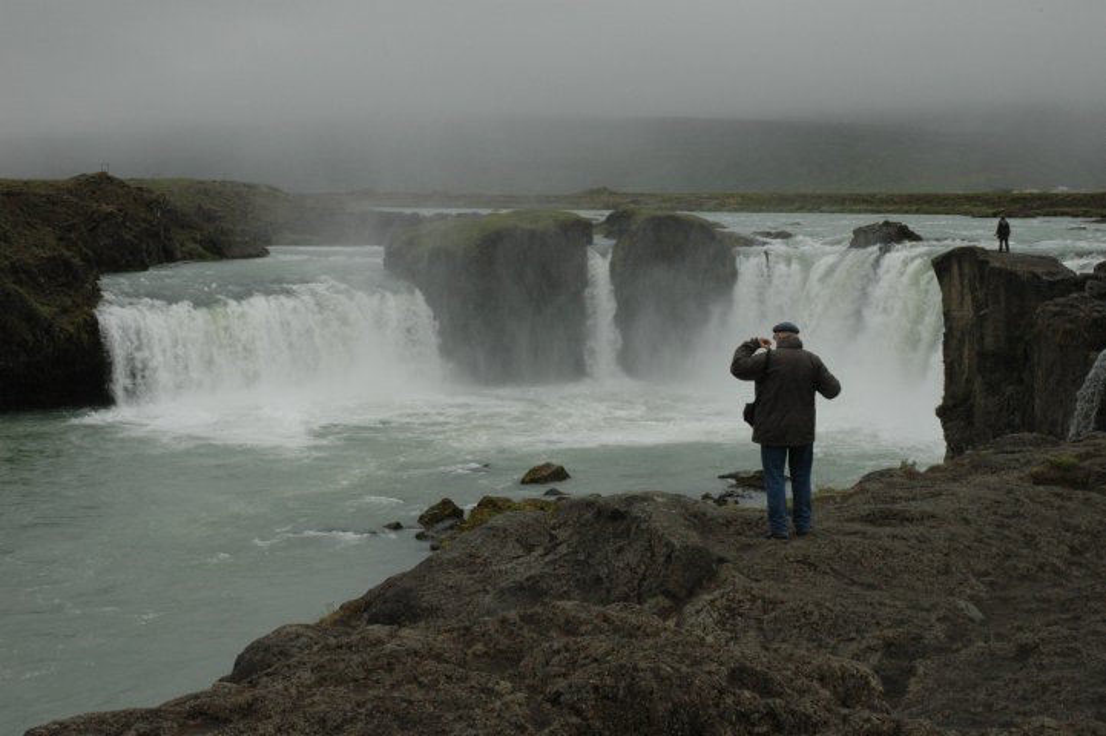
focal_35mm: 57
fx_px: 1750
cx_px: 553
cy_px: 368
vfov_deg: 23.8
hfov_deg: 35.1
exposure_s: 1/180
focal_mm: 38
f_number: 22
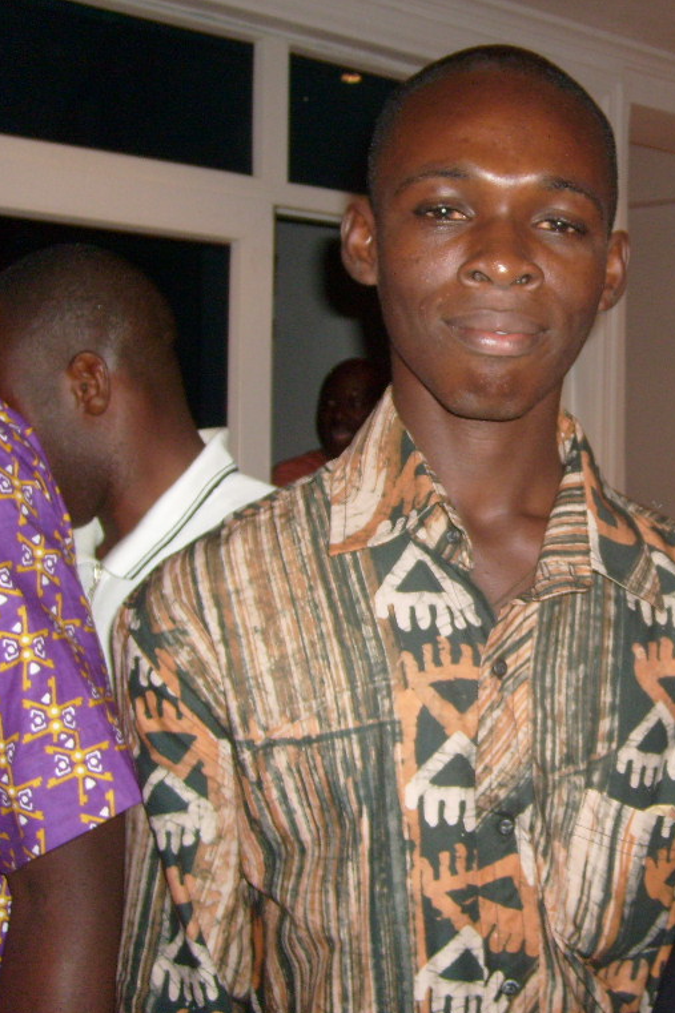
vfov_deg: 40.4
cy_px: 507
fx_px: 1379
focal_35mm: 49
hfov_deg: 26.3
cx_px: 650
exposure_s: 1/45
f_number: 2.8
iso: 100
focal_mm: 5.8
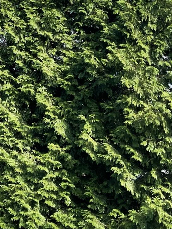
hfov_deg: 12.7
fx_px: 676
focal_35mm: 102
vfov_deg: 18.8
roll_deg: +0.3
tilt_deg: +6.9
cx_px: -175
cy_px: 5
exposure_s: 1/930
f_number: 1.6
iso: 32
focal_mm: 5.1
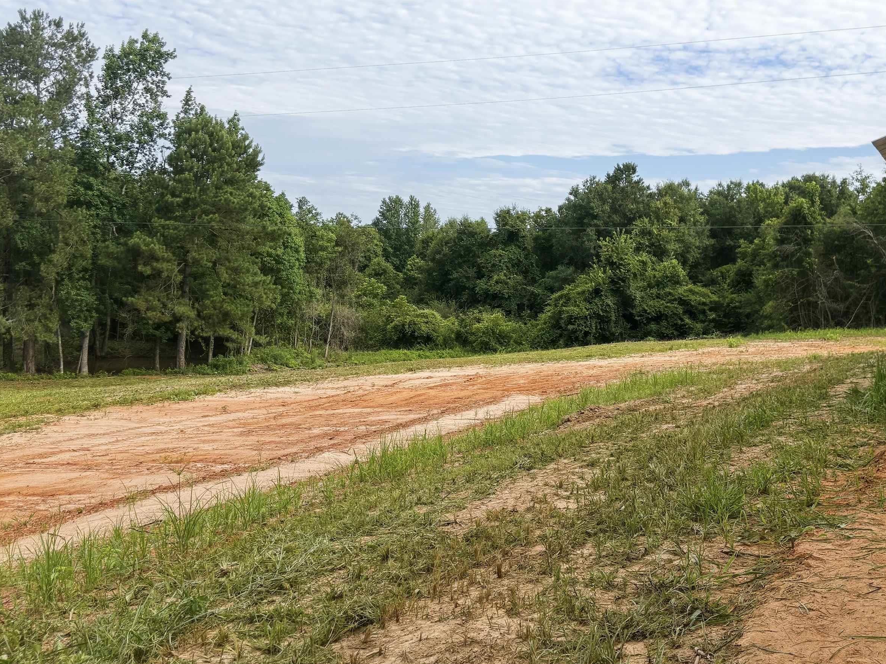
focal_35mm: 34
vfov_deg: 41.5
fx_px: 870
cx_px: 559
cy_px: 246
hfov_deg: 53.3
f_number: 1.6
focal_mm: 6
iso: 50
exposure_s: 1/2500
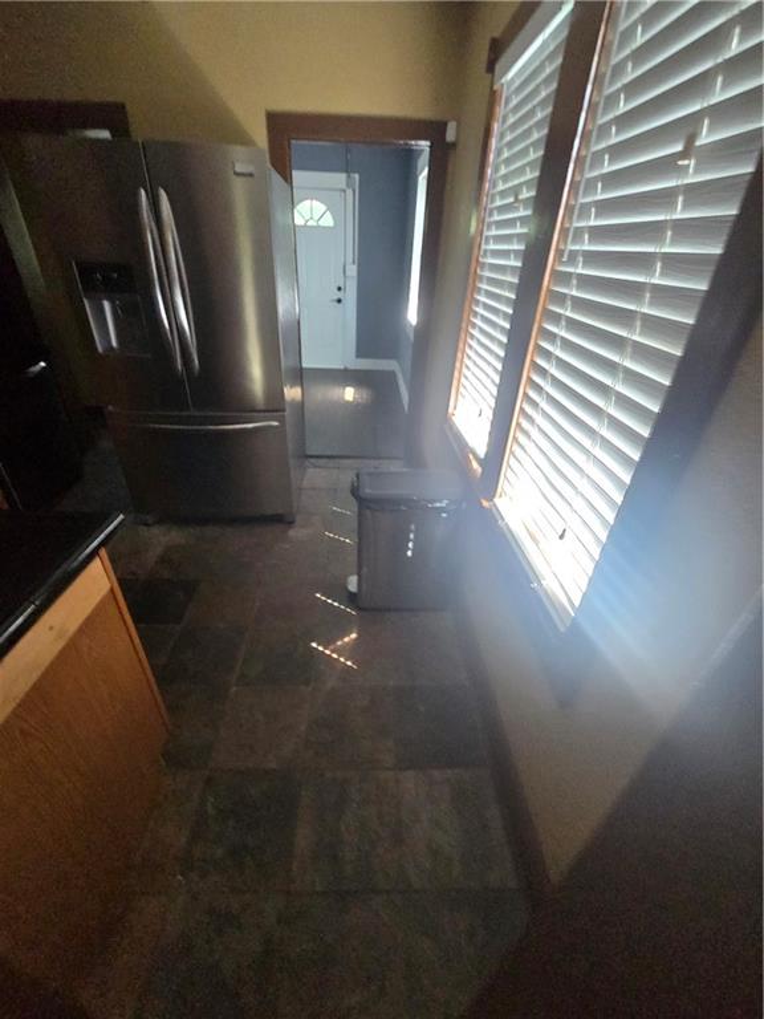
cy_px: 510
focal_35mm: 13
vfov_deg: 106.2
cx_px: 382
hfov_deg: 89.9
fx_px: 383
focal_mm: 2.2
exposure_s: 1/60
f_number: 2.2
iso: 500
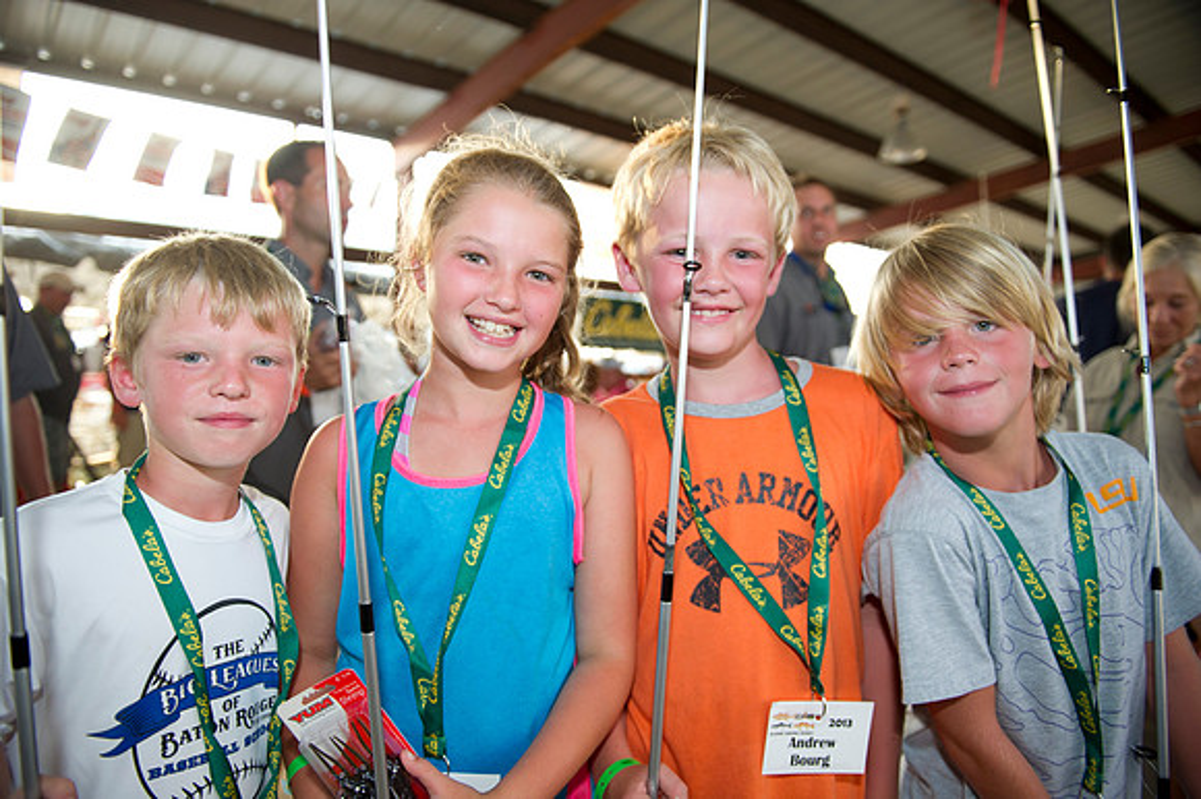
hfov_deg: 73.8
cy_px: 400
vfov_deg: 53.1
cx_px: 600
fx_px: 800
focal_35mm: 24
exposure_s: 1/100
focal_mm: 24
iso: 800
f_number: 2.8
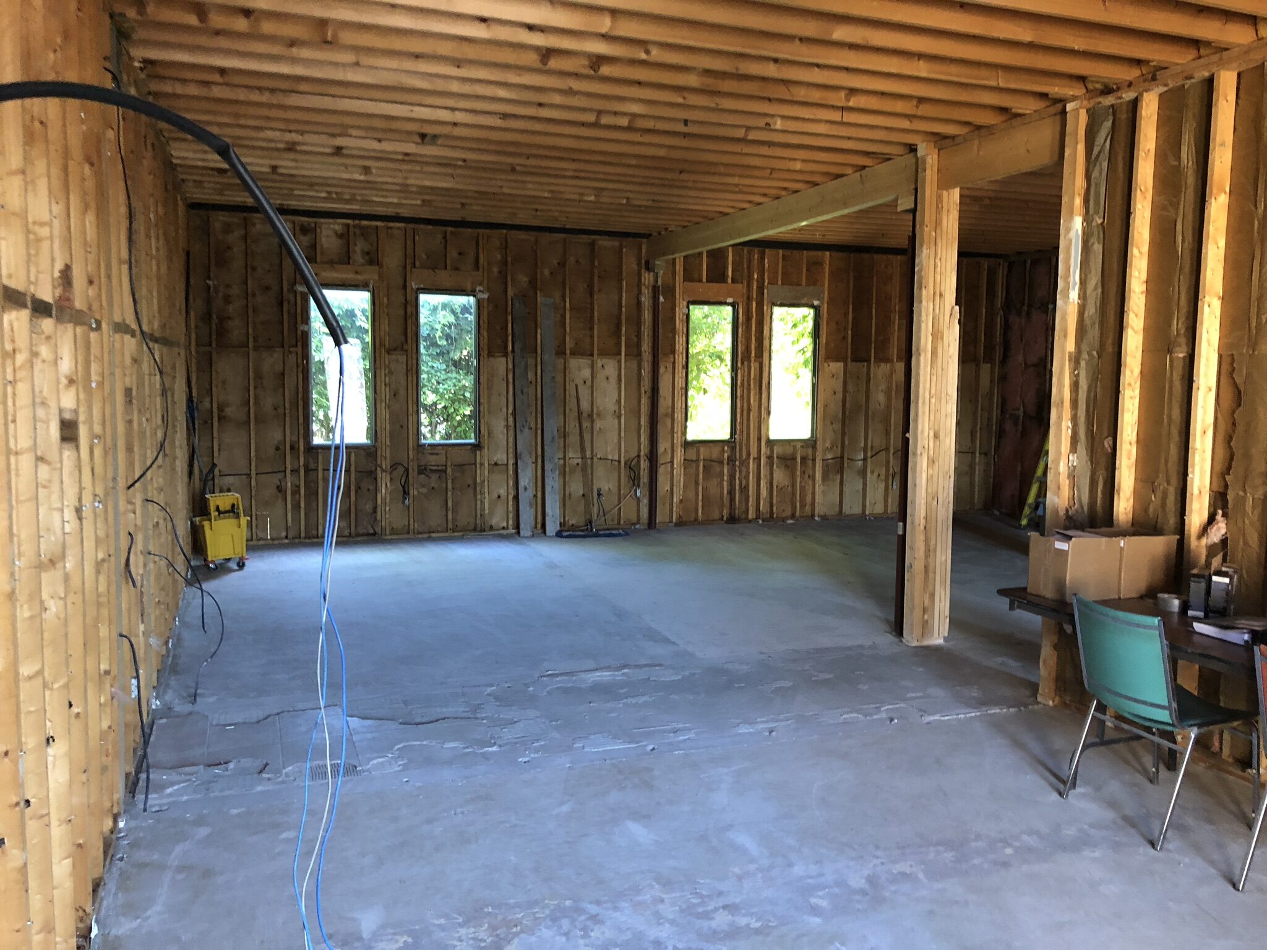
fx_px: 1025
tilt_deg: -4.0
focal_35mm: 28
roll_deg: -0.9
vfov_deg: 49.7
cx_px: 634
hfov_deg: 63.4
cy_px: 475
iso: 100
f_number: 1.8
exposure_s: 1/8
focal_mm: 4
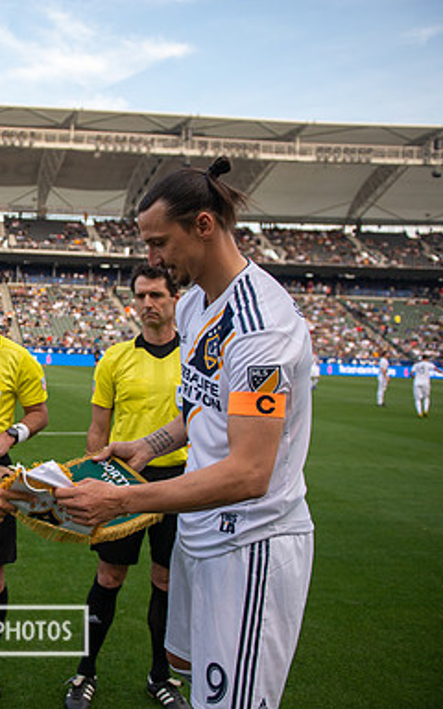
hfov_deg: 30.8
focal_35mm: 37
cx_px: -42
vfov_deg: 52.7
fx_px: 715
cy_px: 354
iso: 400
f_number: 2.8
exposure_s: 1/1000
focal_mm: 24
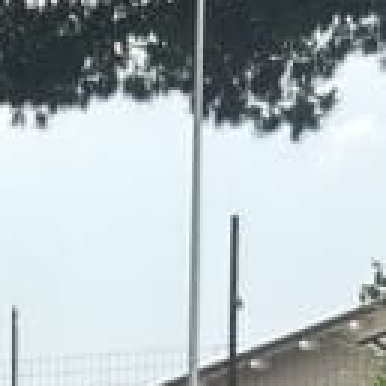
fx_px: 3734
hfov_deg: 5.7
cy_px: 956
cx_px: -533
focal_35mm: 296
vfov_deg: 5.7
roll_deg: +0.4
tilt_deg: -6.4
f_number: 1.78
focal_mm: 6.86
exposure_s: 1/263
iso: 64
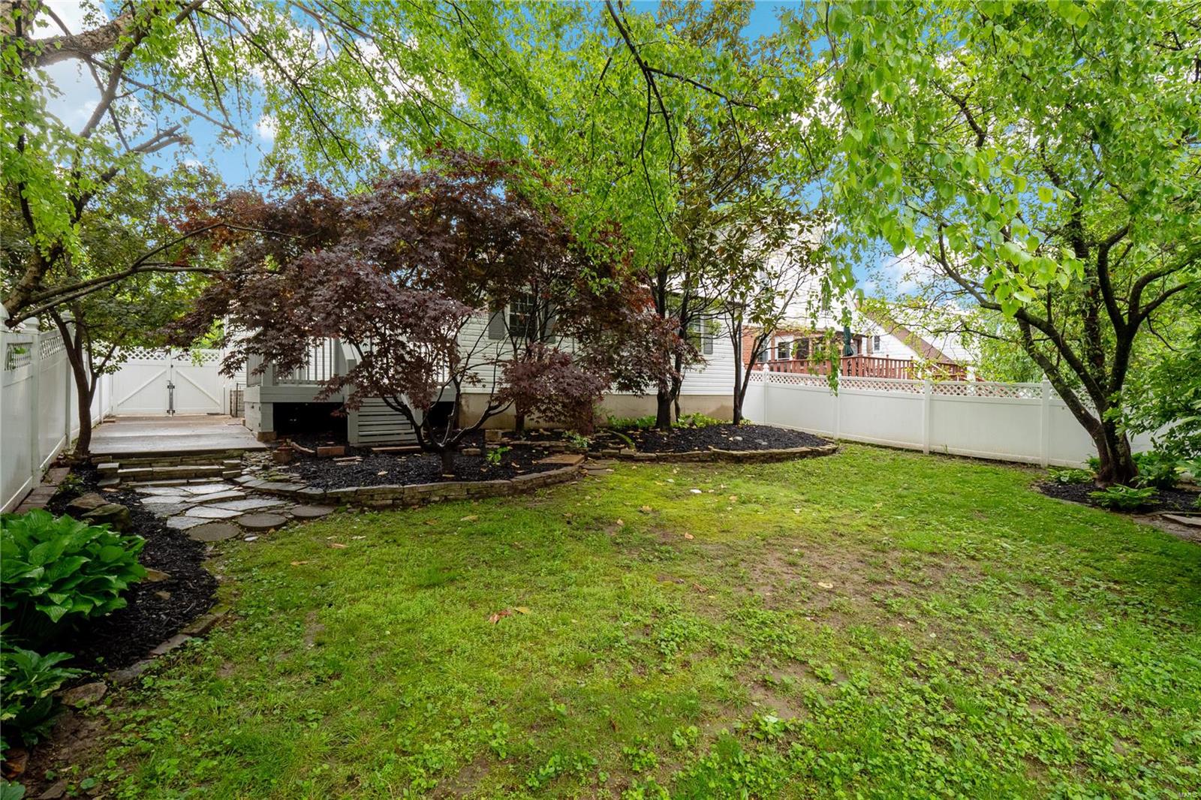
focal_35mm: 16
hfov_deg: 96.7
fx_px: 534
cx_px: 600
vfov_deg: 73.7
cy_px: 400
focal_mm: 8
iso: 400
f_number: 8
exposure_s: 1/60
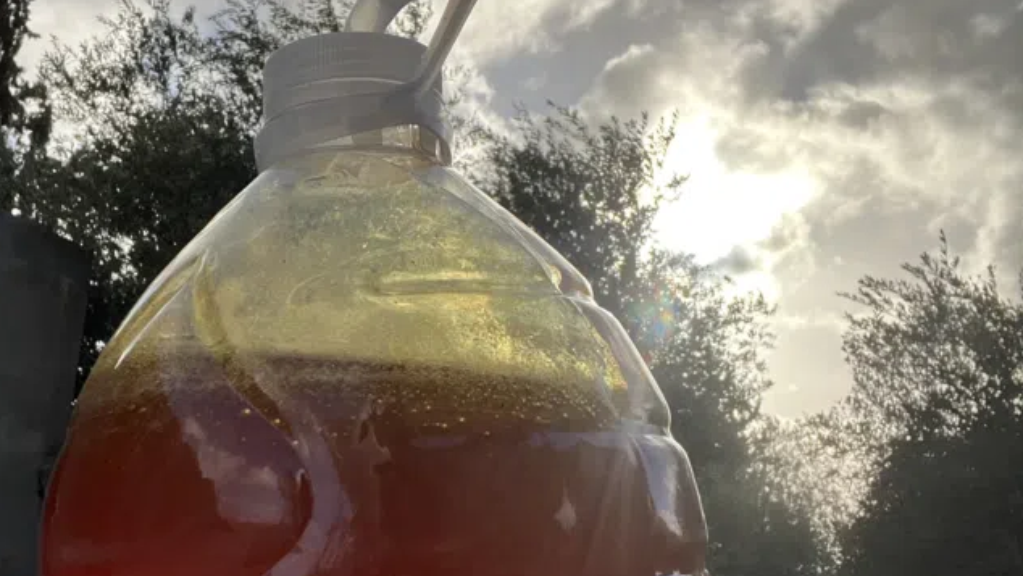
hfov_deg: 59.5
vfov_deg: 35.3
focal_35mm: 33
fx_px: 895
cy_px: 381
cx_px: 512
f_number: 2.2
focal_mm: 2.71
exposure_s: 1/1684
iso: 32
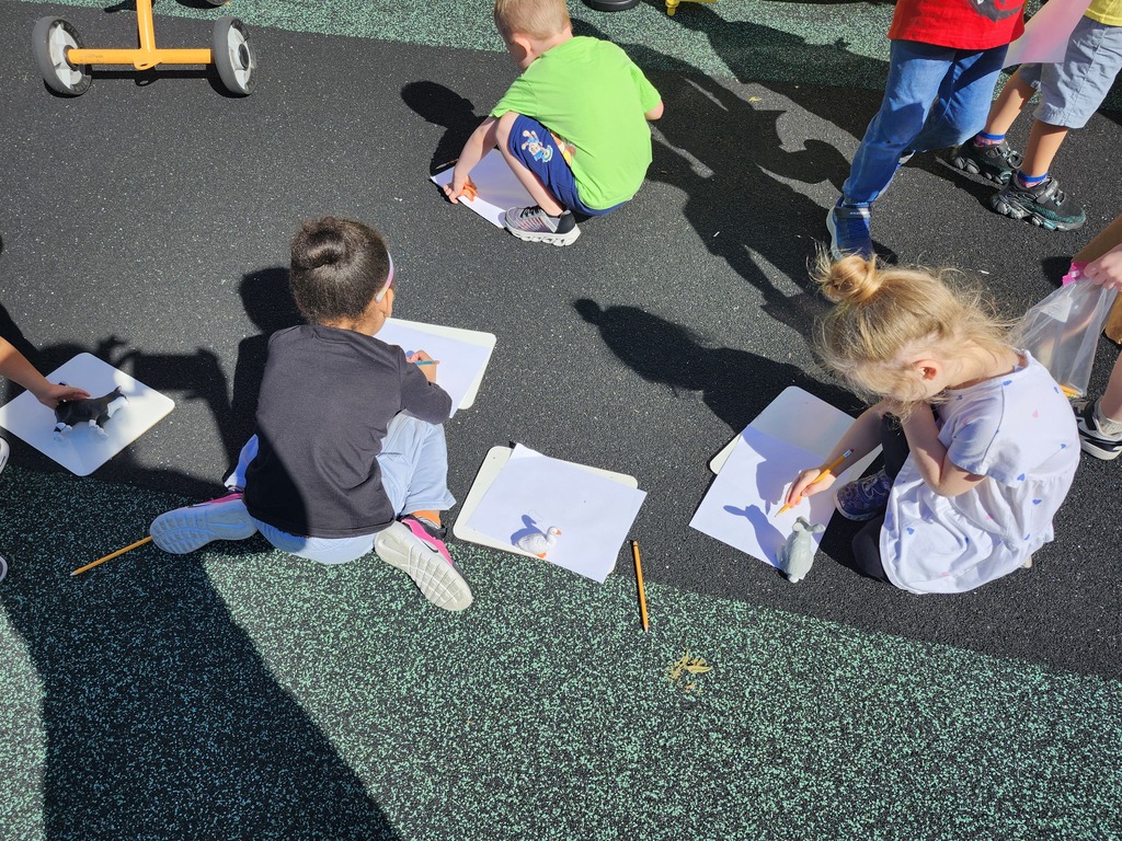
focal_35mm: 23
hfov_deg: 73.9
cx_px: 561
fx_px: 745
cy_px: 420
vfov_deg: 58.9
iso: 25
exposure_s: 1/1290
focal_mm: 5.54
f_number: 1.8
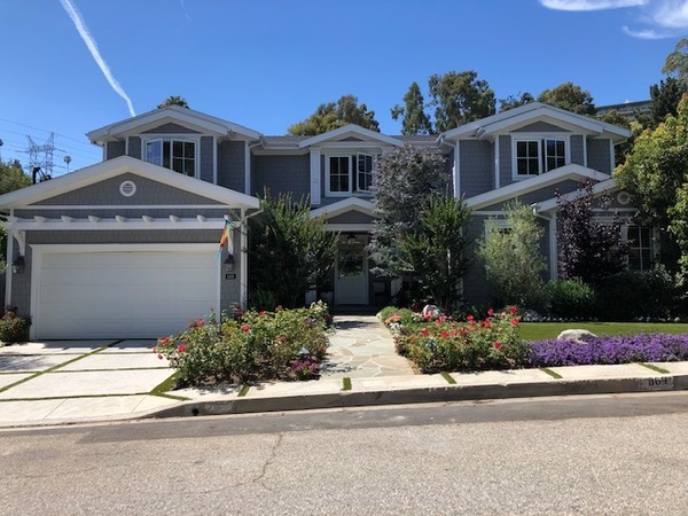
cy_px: 258
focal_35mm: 28
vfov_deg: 49.7
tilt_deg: +3.3
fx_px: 557
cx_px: 344
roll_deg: -0.1
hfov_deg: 63.4
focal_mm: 3.99
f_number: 1.8
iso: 20
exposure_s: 1/1412
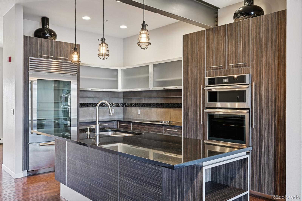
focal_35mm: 30
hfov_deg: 61.9
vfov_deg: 43.6
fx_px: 252
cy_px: 100
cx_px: 151
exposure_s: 1/4
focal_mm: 30
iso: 400
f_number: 10
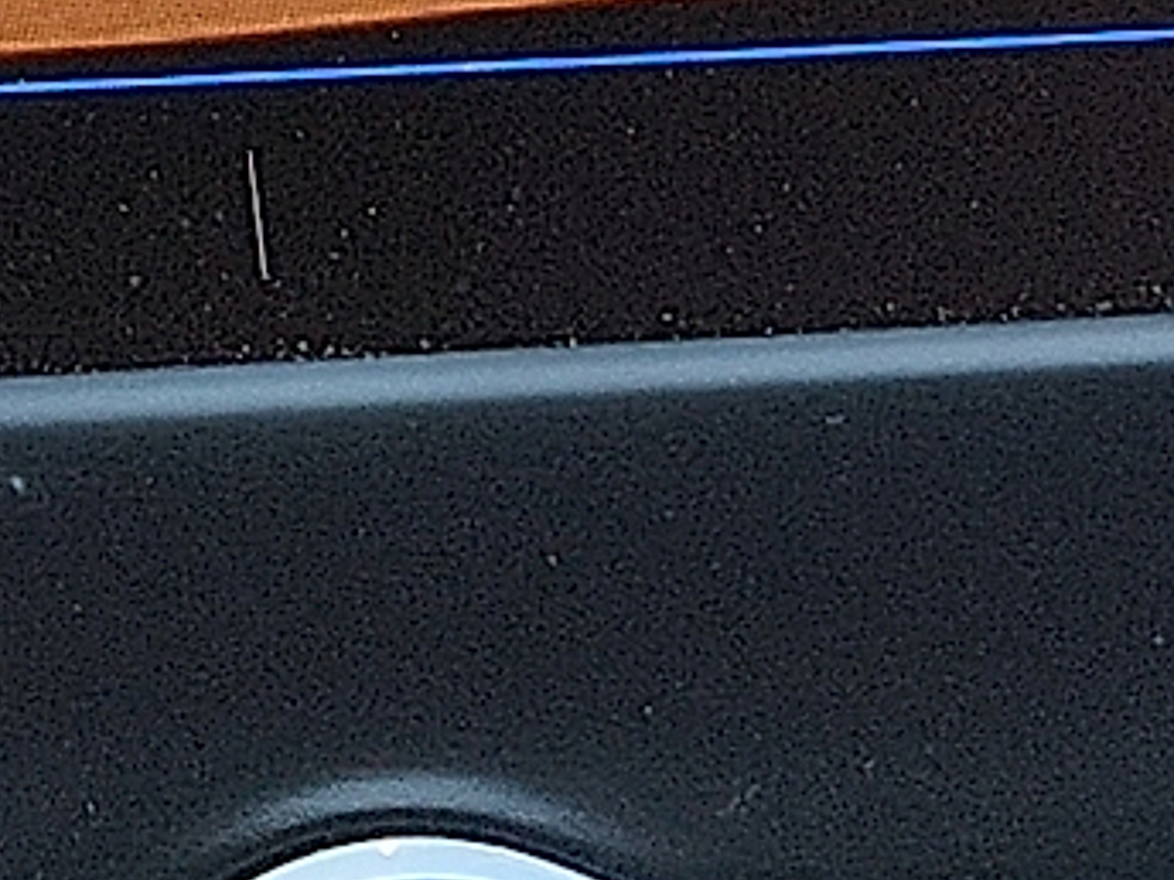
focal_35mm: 107
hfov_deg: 17.8
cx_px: -85
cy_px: -194
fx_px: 3629
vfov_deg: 13.4
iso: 50
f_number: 1.8
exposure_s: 1/139
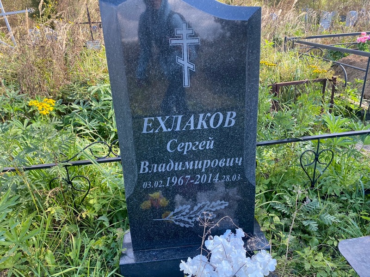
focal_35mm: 26
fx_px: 278
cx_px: 185
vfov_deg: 53.1
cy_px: 138
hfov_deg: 67.3
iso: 32
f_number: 1.8
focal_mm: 4.25
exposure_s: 1/200
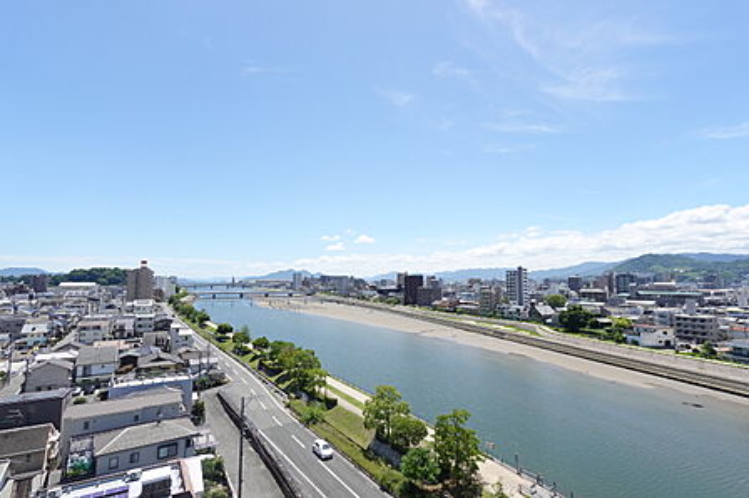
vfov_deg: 67.3
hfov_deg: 90.0
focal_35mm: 18
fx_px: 374
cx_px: 374
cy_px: 249
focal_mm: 6.9
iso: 125
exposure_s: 1/800
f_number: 4
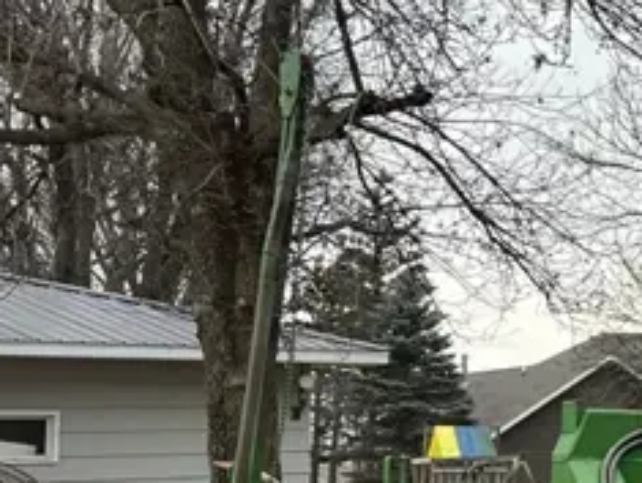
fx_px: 1969
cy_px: 262
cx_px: 1251
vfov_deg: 14.0
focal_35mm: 106
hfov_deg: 15.2
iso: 50
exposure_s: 1/853
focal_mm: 5.7
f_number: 1.5
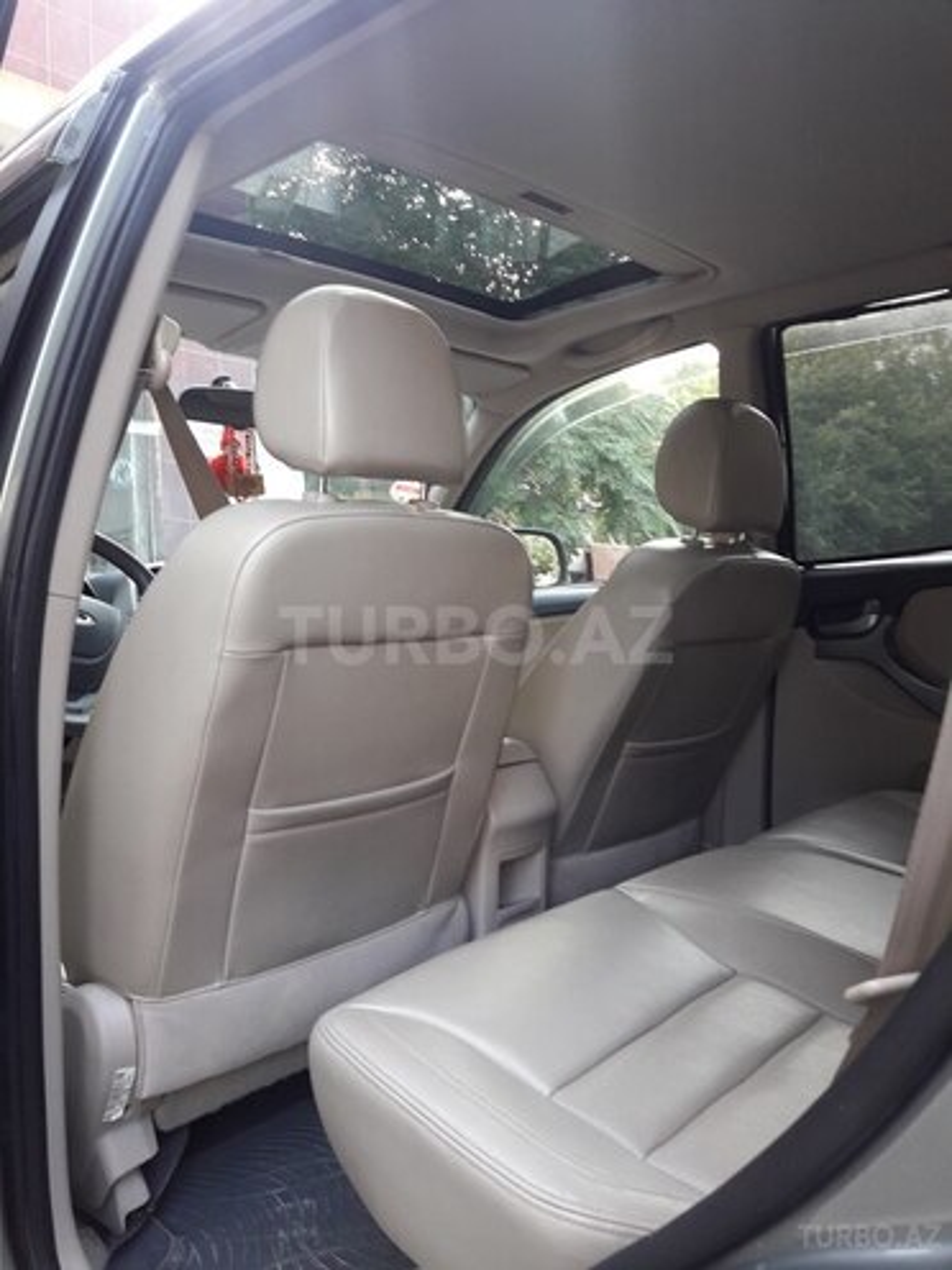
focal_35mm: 28
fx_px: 1027
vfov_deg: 63.4
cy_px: 635
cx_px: 476
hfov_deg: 49.7
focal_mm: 3.7
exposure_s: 1/50
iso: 64
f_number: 1.9
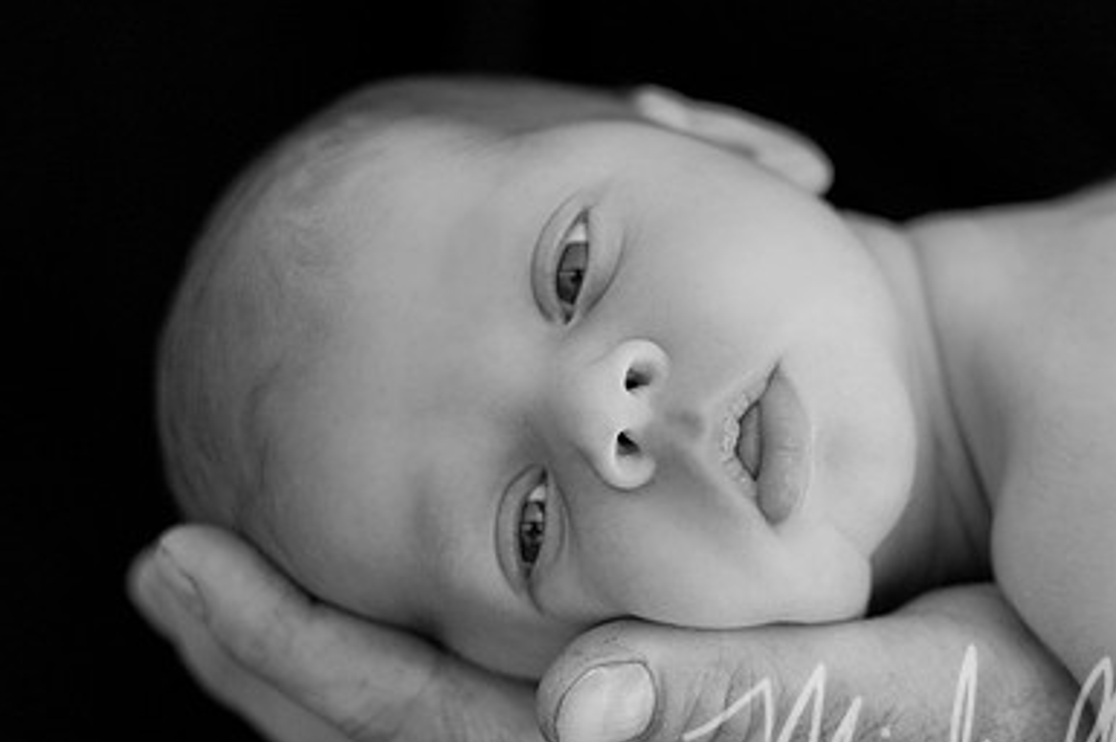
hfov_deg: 18.1
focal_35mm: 113
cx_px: 748
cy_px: 485
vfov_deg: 12.1
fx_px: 3500
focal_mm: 50
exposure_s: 1/160
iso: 400
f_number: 2
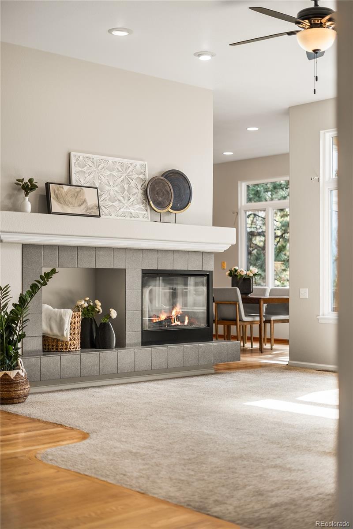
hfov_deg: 27.0
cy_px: 264
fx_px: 735
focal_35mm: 50
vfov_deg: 39.6
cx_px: 176
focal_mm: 50
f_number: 1.8
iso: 200
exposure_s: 1/50
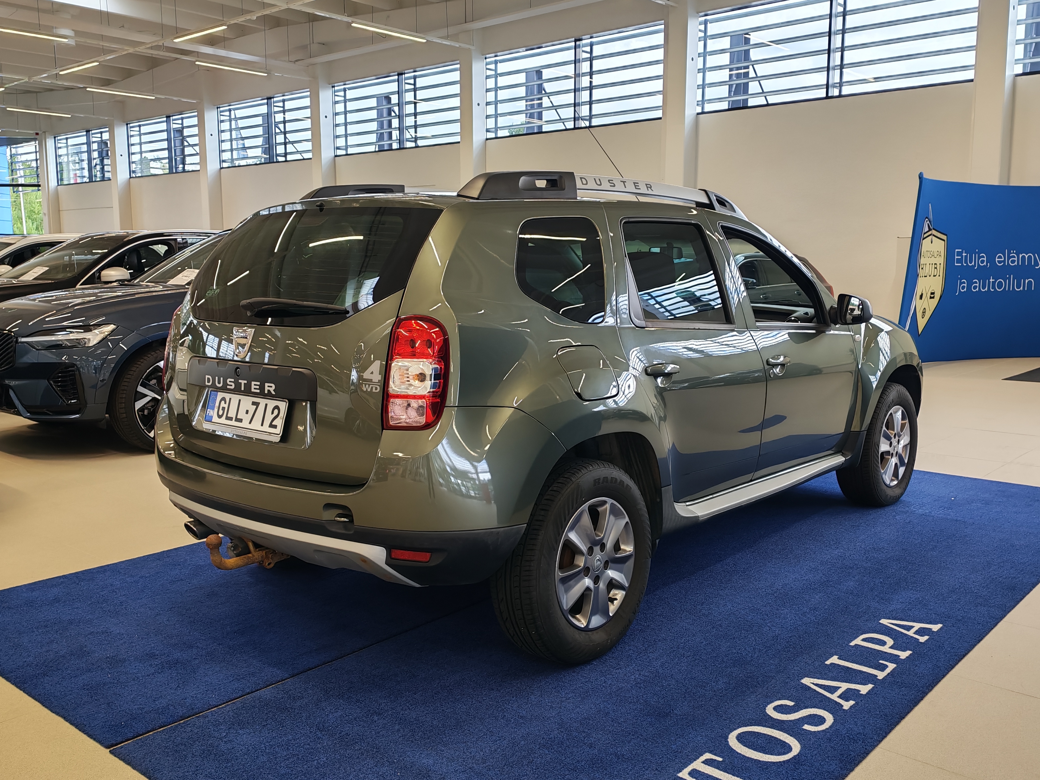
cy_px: 390
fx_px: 991
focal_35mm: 33
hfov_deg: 55.4
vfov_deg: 42.9
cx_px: 520
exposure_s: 1/100
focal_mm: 6.12
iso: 100
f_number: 1.9
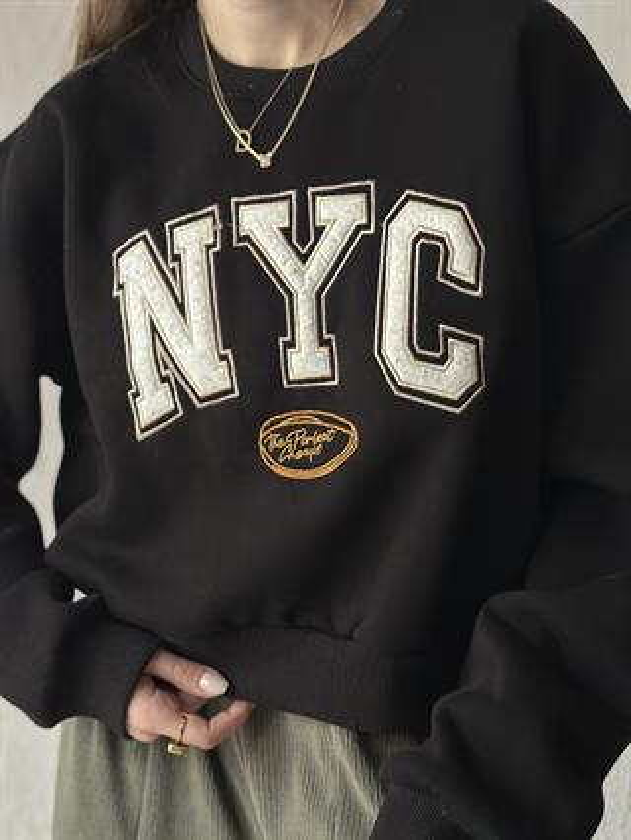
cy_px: 420
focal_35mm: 48
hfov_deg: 30.3
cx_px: 316
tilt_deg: +2.9
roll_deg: +0.3
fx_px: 1165
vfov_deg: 39.6
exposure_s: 1/30
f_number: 1.78
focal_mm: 6.86
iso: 800
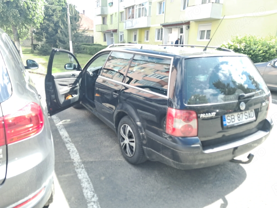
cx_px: 138
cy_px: 104
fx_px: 216
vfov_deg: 51.4
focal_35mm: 27
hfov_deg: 65.3
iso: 50
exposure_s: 1/100
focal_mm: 4
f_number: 1.8
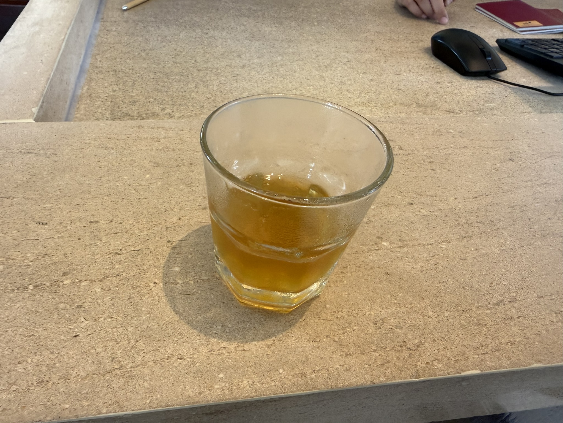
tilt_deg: -42.1
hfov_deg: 71.6
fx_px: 390
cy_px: 212
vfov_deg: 56.8
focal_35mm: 24
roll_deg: -4.8
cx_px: 282
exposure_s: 1/100
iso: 125
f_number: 2.2
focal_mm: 2.22
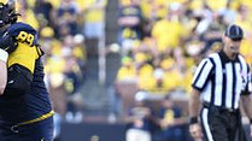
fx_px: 5827
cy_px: 98
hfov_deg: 2.5
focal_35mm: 873
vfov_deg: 1.4
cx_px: 266
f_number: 2.8
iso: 800
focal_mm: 200
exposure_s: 1/1000
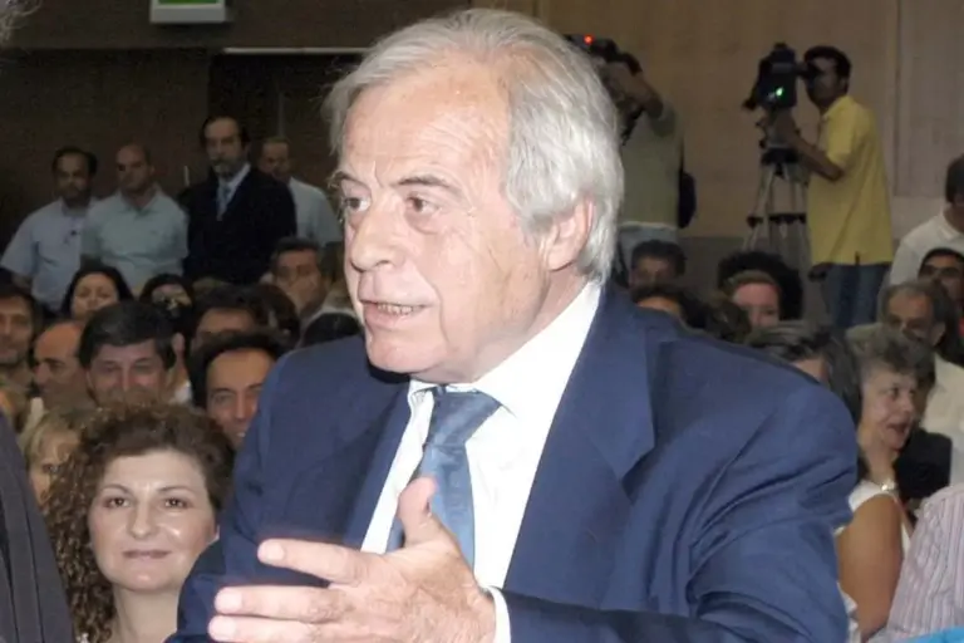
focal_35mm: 42
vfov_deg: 31.9
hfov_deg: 46.4
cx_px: 482
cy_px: 322
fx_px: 1125
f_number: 5.6
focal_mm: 28
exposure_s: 1/60
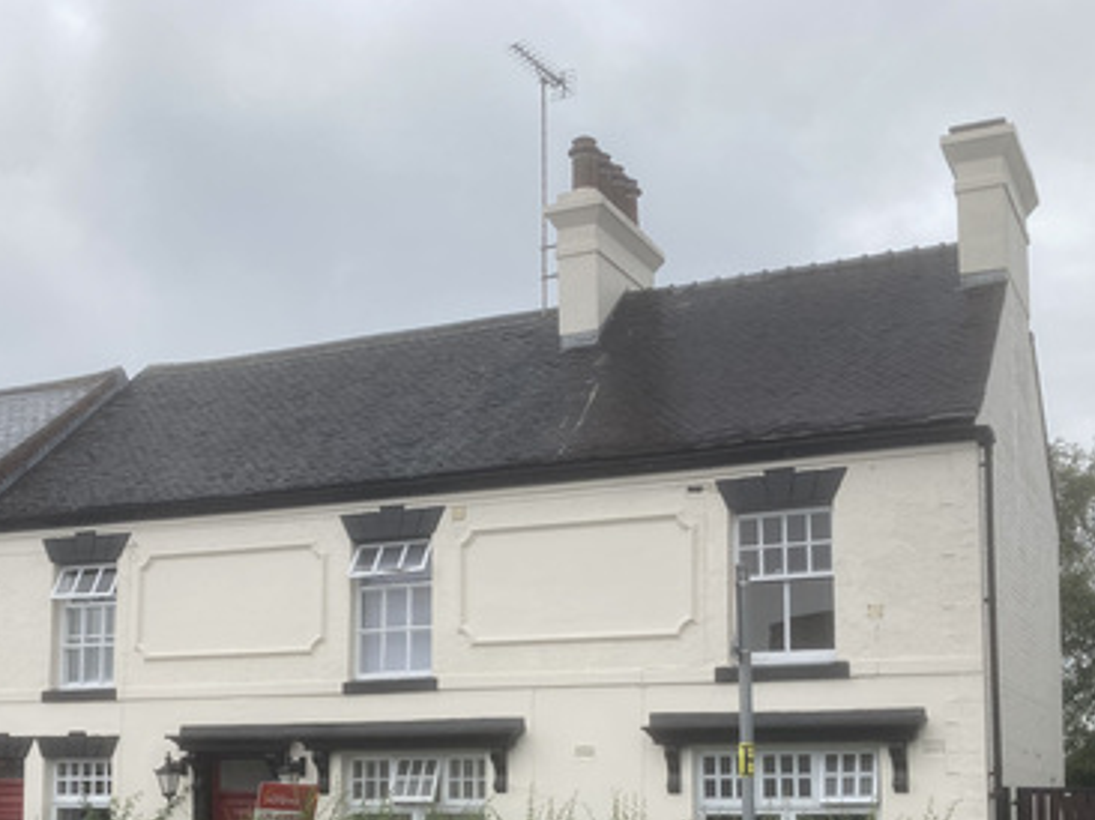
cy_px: 682
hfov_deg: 38.8
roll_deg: -0.3
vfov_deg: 28.8
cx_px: 461
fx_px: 1549
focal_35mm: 49
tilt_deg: +5.3
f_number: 1.8
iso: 20
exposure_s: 1/1021
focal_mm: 3.99
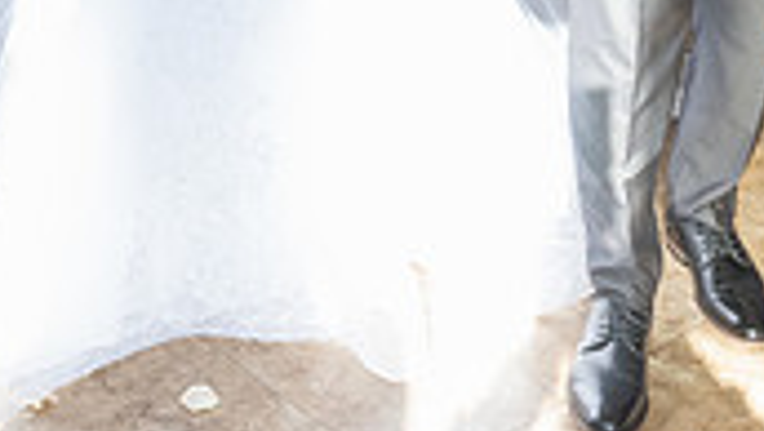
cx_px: 195
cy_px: -318
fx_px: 1723
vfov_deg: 13.0
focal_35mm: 85
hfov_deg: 24.7
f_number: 10
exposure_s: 1/200
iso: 1250
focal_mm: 24
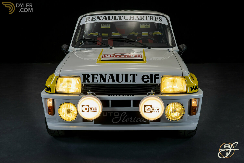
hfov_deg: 43.6
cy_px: 82
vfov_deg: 29.9
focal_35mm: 45
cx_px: 122
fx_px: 305
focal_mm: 45
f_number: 10
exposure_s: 1/10
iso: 250
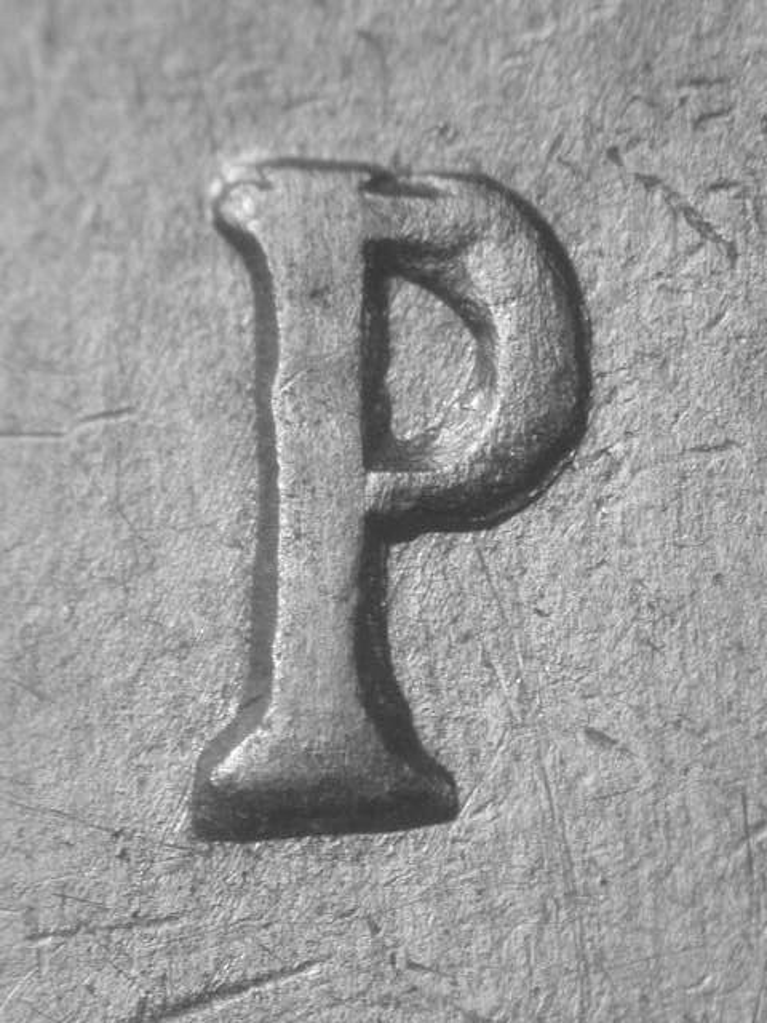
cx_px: 384
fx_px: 4550
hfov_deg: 9.6
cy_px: 512
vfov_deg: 12.8
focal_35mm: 154
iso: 100
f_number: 5.1
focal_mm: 32
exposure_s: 1/7.3
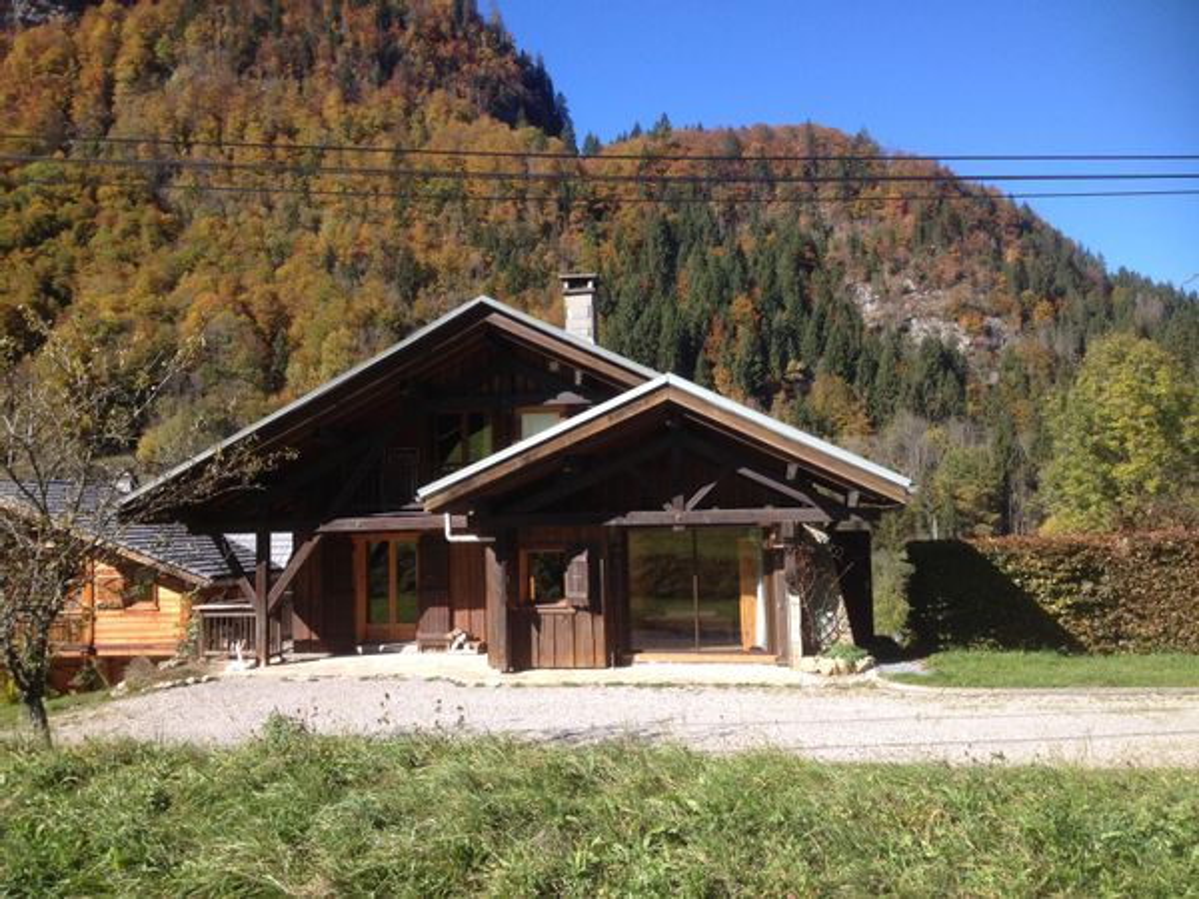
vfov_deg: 40.7
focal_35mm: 35
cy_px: 450
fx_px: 1212
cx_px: 600
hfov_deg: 52.6
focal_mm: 4.28
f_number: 2.4
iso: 50
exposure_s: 1/812
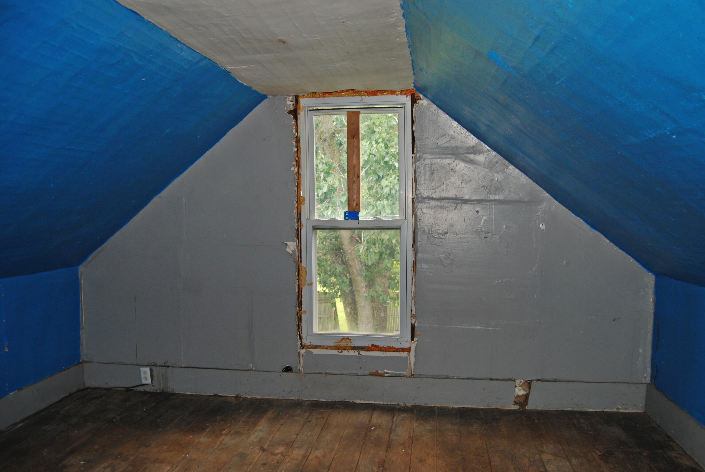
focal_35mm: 27
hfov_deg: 67.3
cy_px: 236
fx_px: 529
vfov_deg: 48.0
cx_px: 352
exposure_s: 1/60
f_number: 3.5
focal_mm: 18
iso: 200
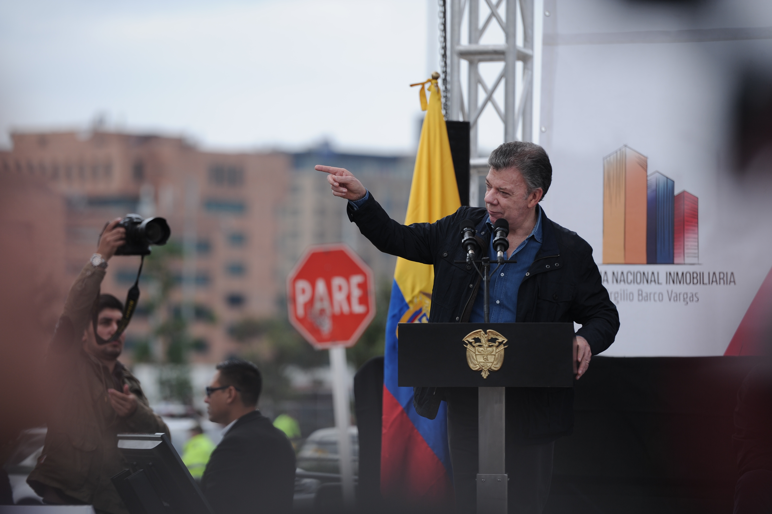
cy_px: 257
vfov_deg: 6.9
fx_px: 4286
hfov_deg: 10.3
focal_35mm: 200
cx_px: 386
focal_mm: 200
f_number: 3.2
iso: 250
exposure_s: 1/2000
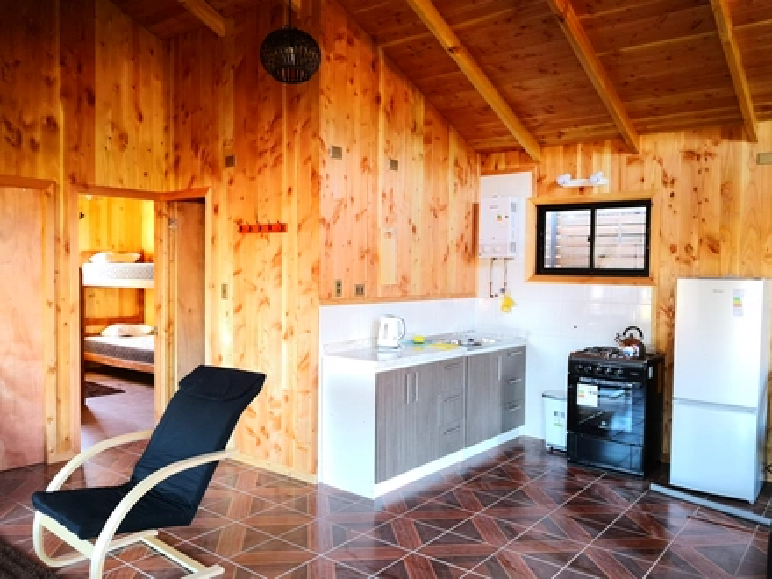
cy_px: 290
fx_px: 602
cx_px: 386
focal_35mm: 27
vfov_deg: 51.4
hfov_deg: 65.3
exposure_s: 1/100
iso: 640
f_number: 1.6
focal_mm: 3.95
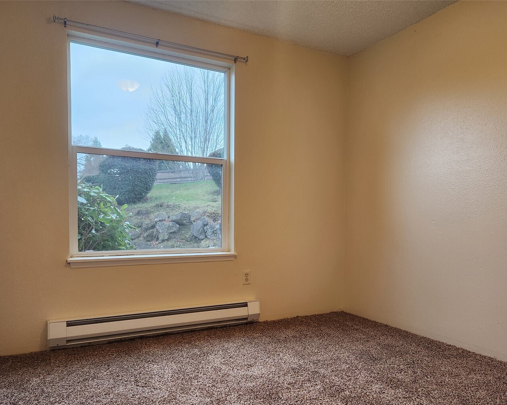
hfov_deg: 62.2
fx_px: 420
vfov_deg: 51.3
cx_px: 260
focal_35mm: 28
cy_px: 236
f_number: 1.8
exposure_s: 1/120
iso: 250
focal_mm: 5.4
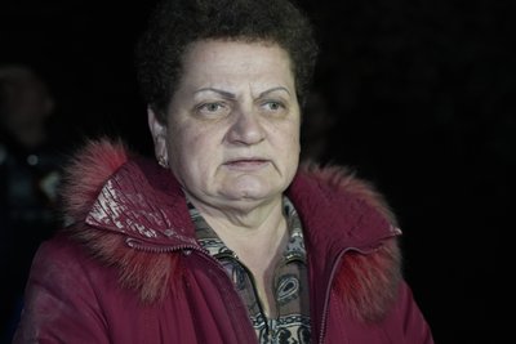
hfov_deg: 34.5
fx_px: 832
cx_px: 258
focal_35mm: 58
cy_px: 172
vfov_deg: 23.4
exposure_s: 1/160
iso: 5000
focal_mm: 58
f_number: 4
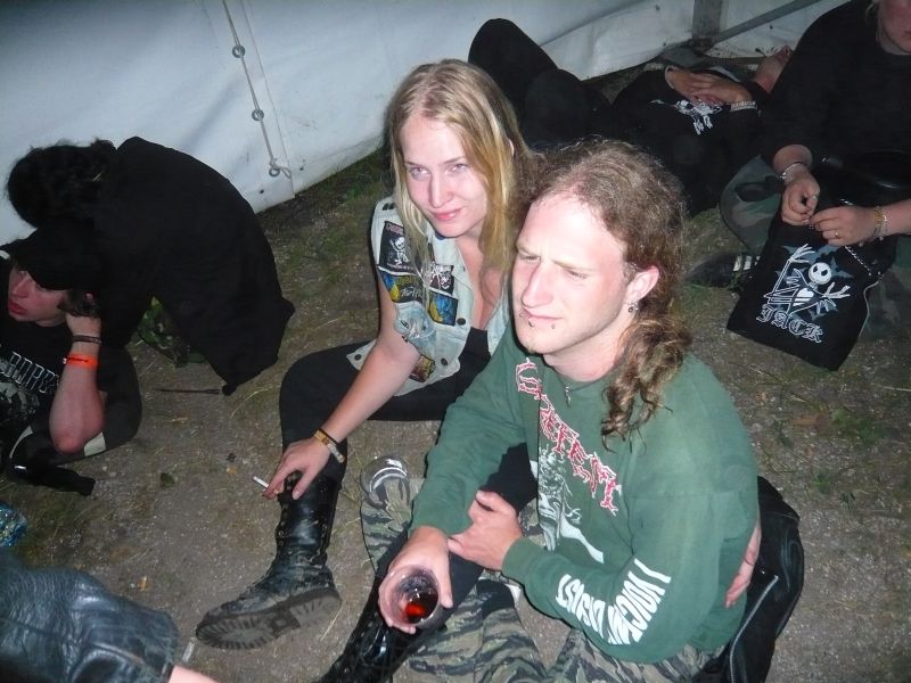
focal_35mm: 28
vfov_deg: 49.7
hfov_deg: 63.4
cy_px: 342
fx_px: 737
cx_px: 456
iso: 400
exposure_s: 1/30
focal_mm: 4.6
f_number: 2.8
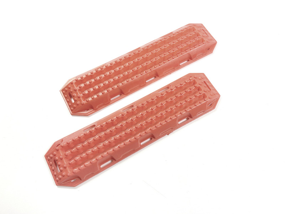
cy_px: 107
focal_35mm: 26
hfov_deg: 67.3
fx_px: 214
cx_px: 142
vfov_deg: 53.1
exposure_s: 1/644
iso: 32
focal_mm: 4.25
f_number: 1.8
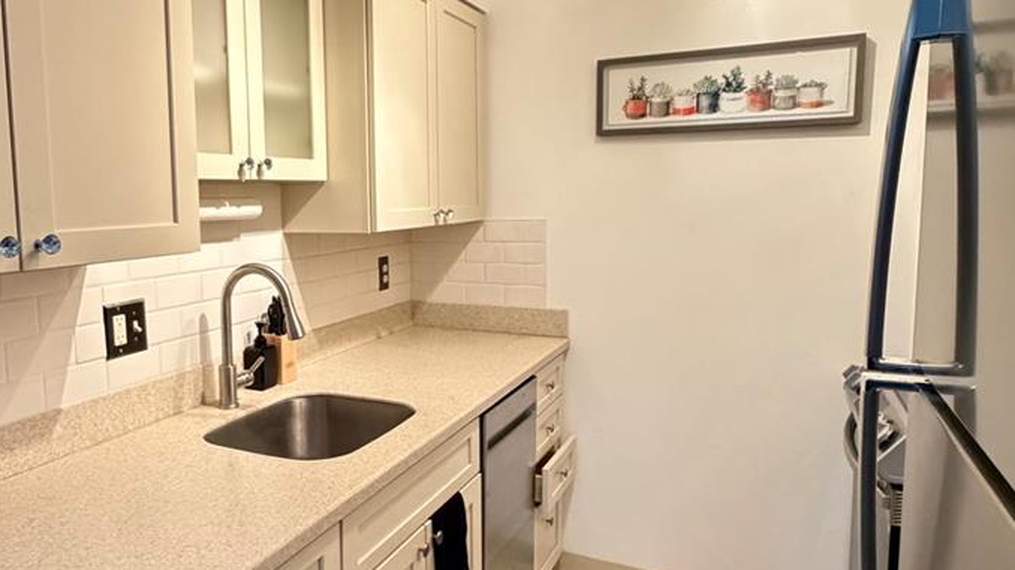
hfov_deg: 68.7
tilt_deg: -5.8
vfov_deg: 42.9
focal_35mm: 27
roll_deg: +0.9
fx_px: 726
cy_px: 275
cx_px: 377
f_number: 2.2
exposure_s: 1/40
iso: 1000
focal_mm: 2.22
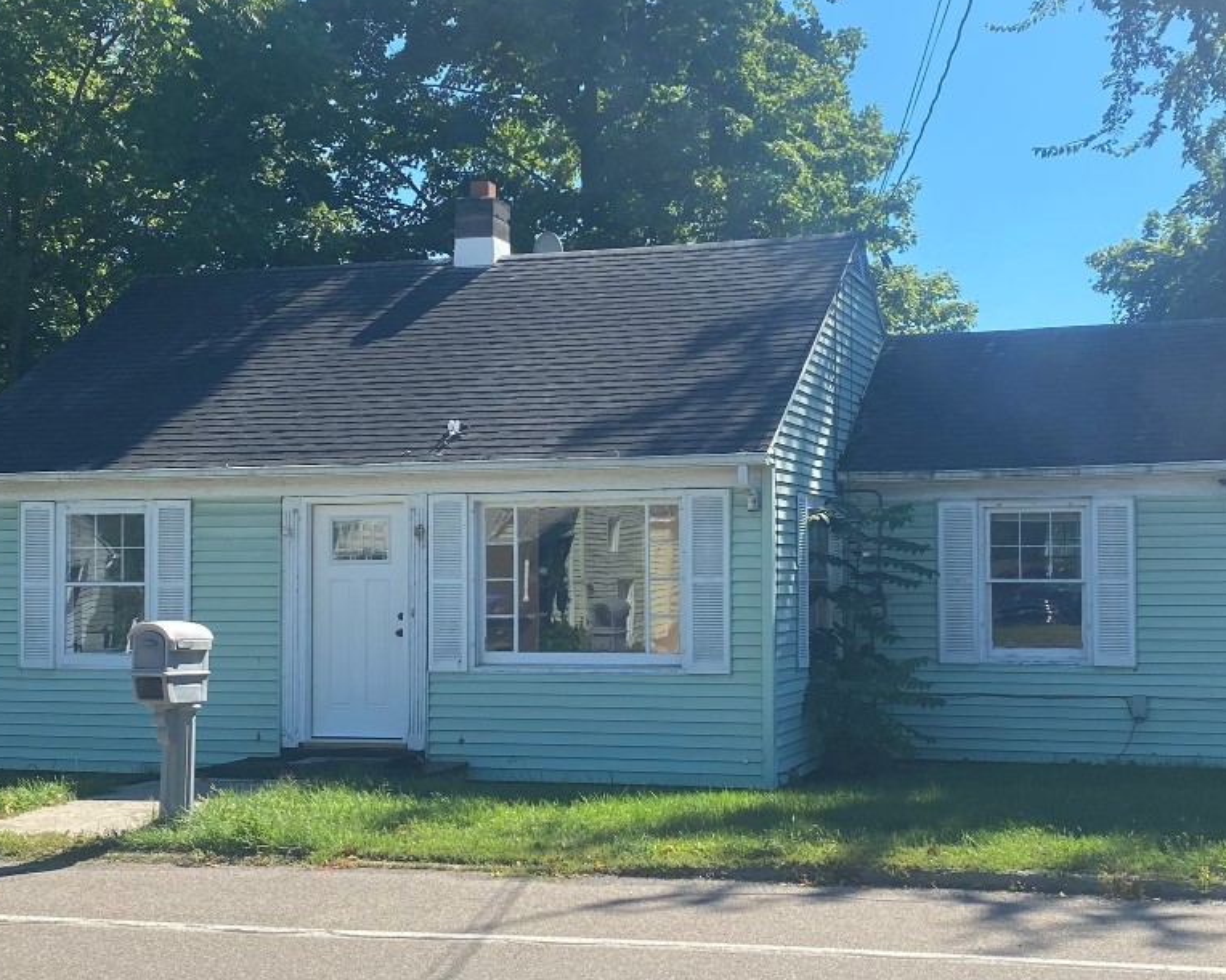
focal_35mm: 34
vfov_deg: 43.3
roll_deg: +0.3
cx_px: 542
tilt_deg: +1.1
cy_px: 444
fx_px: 1234
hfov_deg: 52.7
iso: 32
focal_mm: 4.25
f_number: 1.8
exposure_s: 1/1629
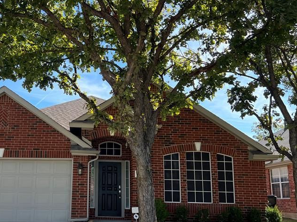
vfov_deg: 34.3
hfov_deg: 44.0
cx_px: 94
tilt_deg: +11.5
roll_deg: -1.6
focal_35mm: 42
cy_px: 121
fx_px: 360
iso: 50
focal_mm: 5.7
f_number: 1.5
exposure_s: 1/1038
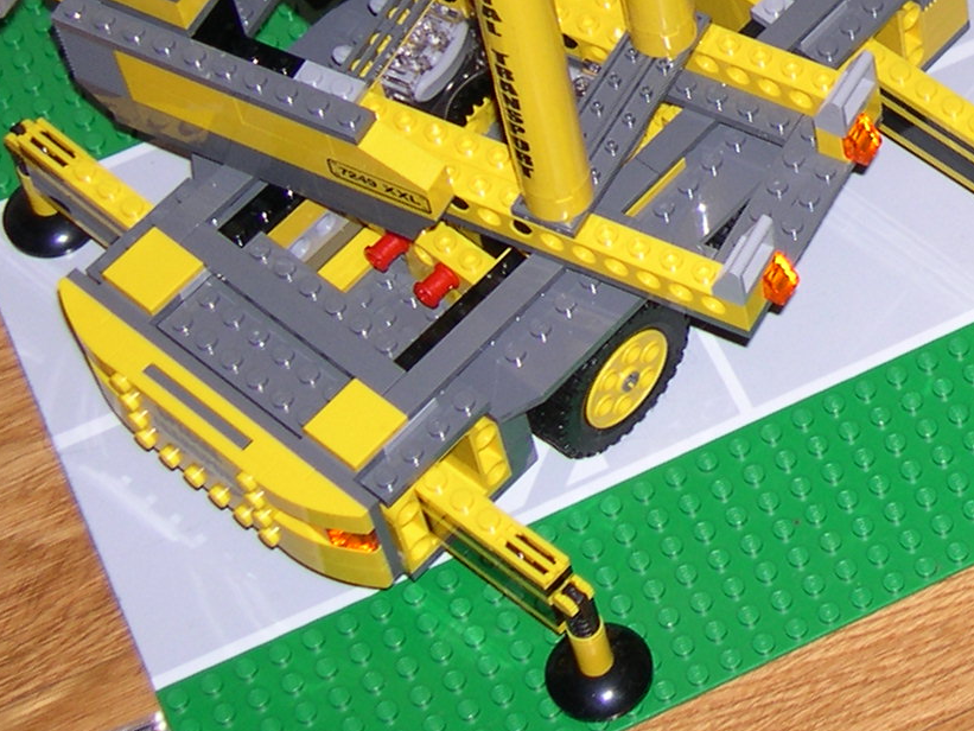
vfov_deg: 11.2
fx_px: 3658
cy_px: -158
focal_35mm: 130
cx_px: 1304
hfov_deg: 14.5
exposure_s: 1/60
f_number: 3.1
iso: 100
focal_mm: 10.1
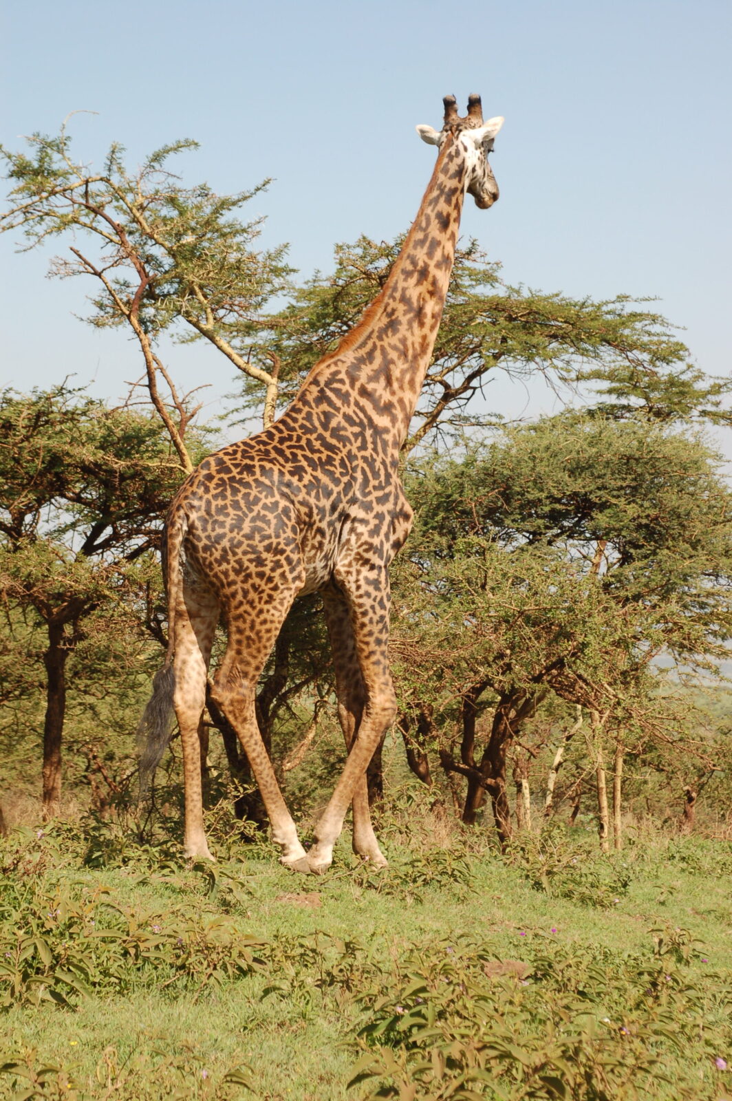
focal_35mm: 93
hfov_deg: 14.7
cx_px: 366
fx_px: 2841
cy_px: 550
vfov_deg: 21.9
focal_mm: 62
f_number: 5.6
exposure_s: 1/500
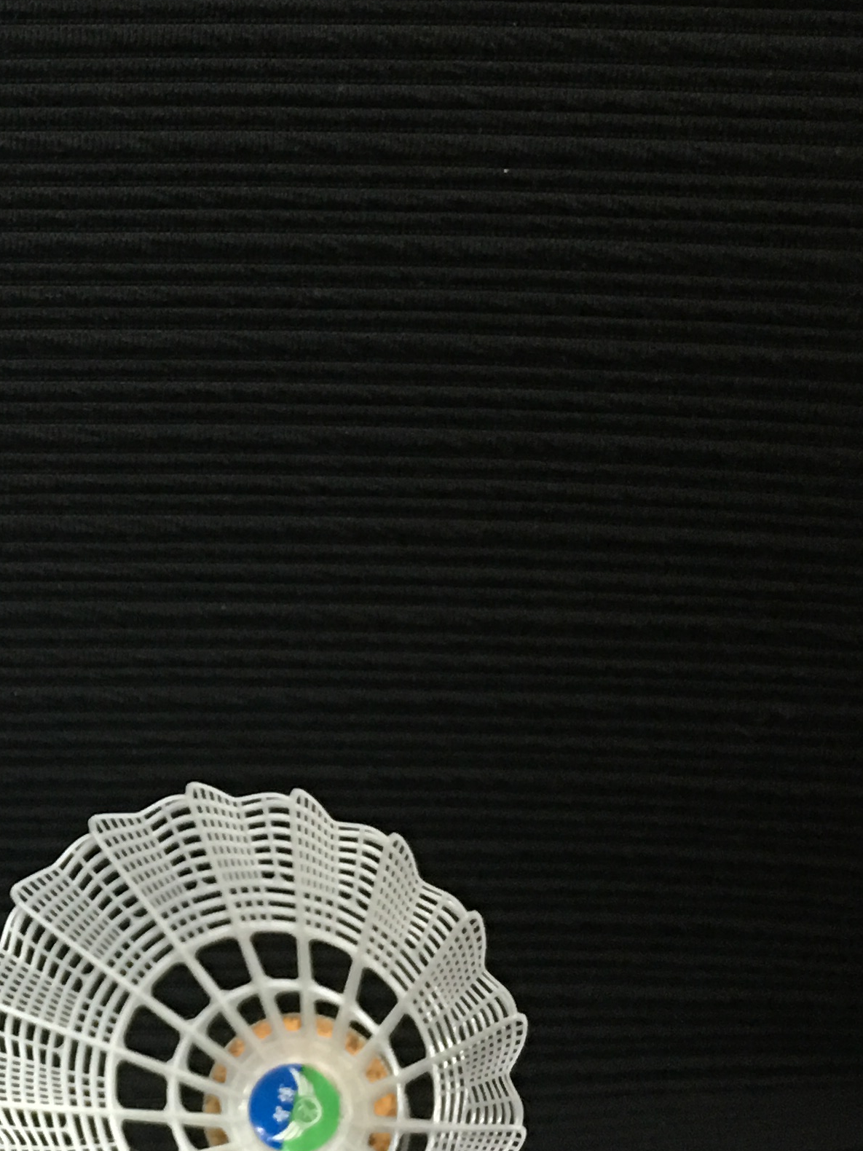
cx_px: -210
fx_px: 2460
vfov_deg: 26.3
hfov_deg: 18.7
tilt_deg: -32.6
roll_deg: -0.7
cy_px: 537
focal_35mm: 74
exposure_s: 1/17
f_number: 2.2
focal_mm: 4.15
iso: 100
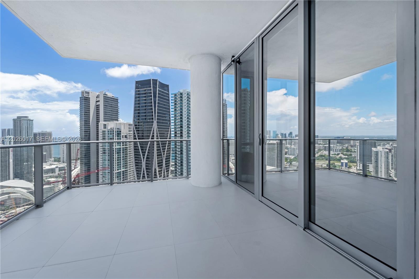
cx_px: 210
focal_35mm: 14
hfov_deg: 104.3
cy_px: 140
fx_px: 163
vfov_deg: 81.2
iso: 250
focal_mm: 14
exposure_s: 1/640
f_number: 8
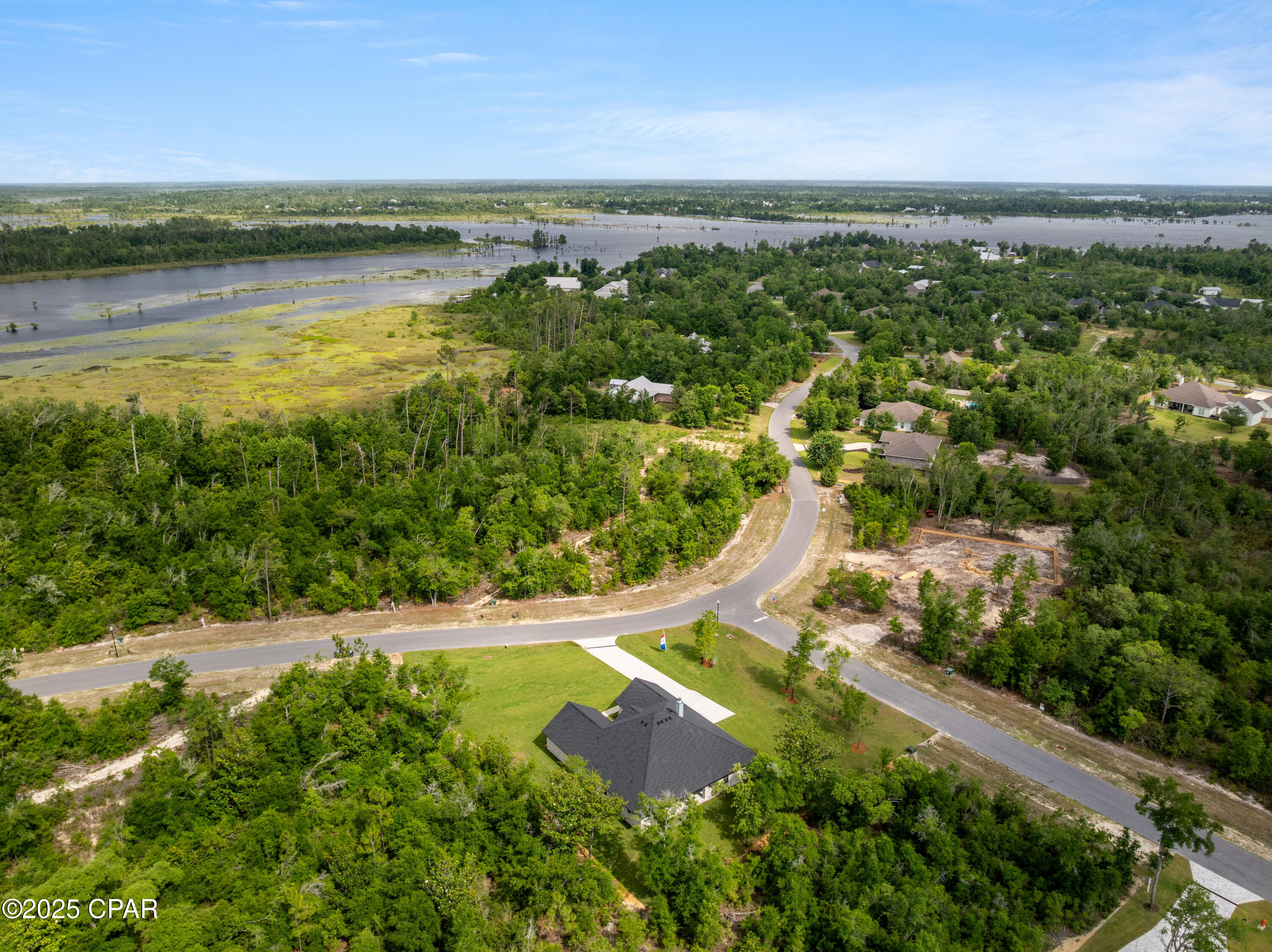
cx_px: 636
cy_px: 476
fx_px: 881
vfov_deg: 56.8
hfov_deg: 71.6
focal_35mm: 24
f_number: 2.8
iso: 110
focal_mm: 12.29
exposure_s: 1/120
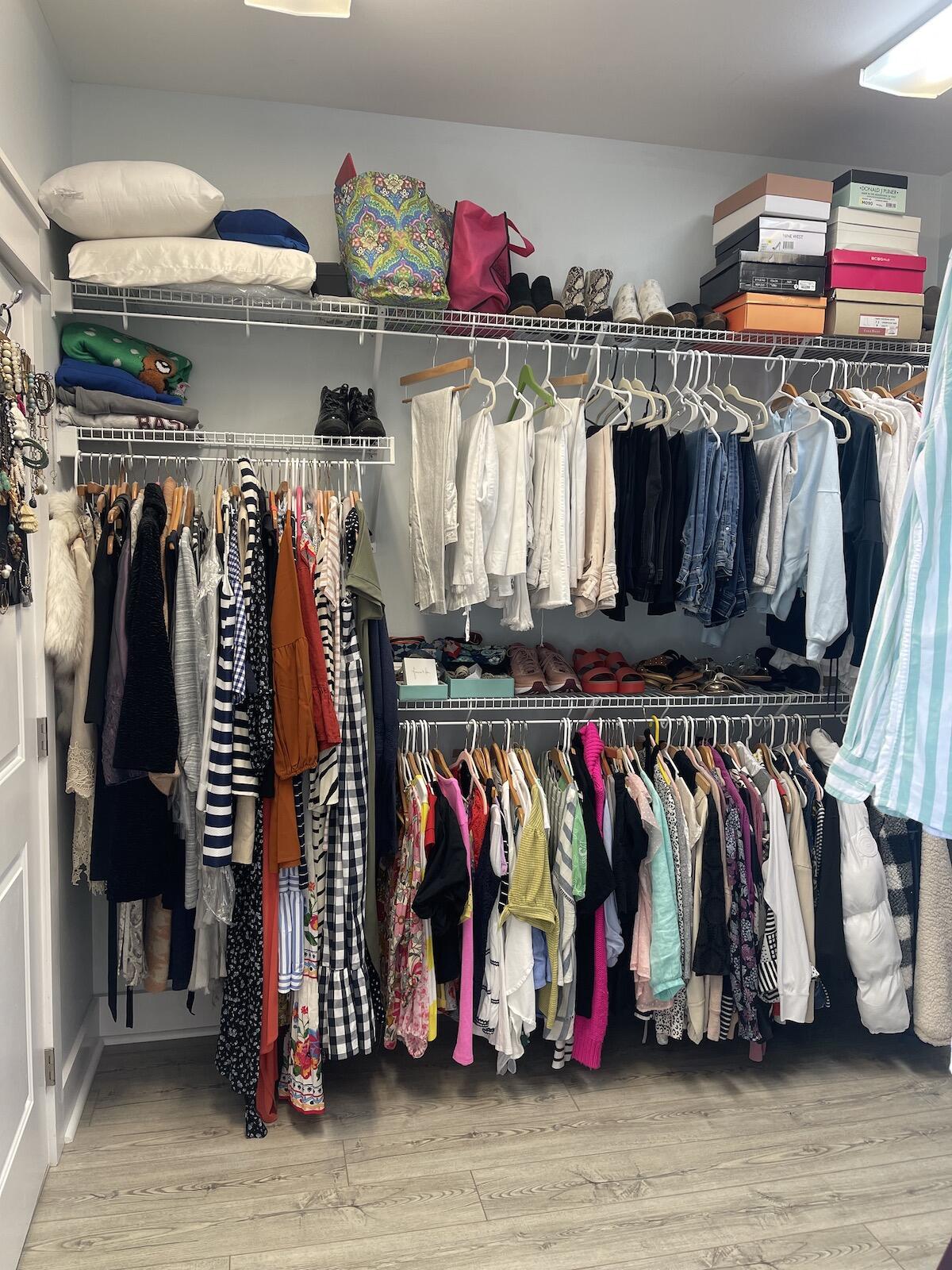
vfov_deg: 67.3
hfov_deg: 53.1
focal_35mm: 26
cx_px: 476
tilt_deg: -4.9
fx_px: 953
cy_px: 635
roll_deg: -1.3
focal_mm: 5.1
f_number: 1.6
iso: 80
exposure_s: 1/60
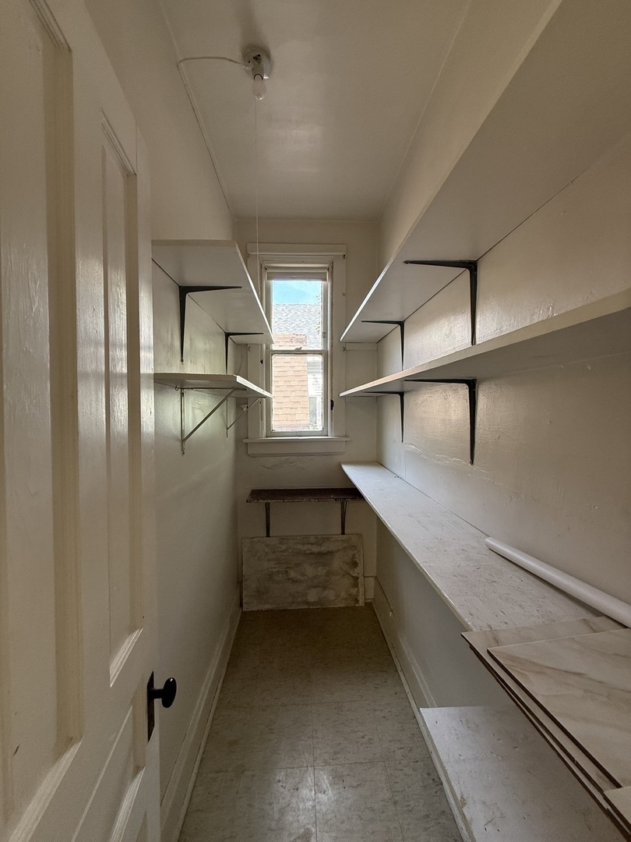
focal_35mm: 14
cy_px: 421
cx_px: 316
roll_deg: -0.7
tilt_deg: -1.5
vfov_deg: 102.1
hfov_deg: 85.7
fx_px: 340
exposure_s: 1/99
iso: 160
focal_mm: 2.22
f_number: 2.2
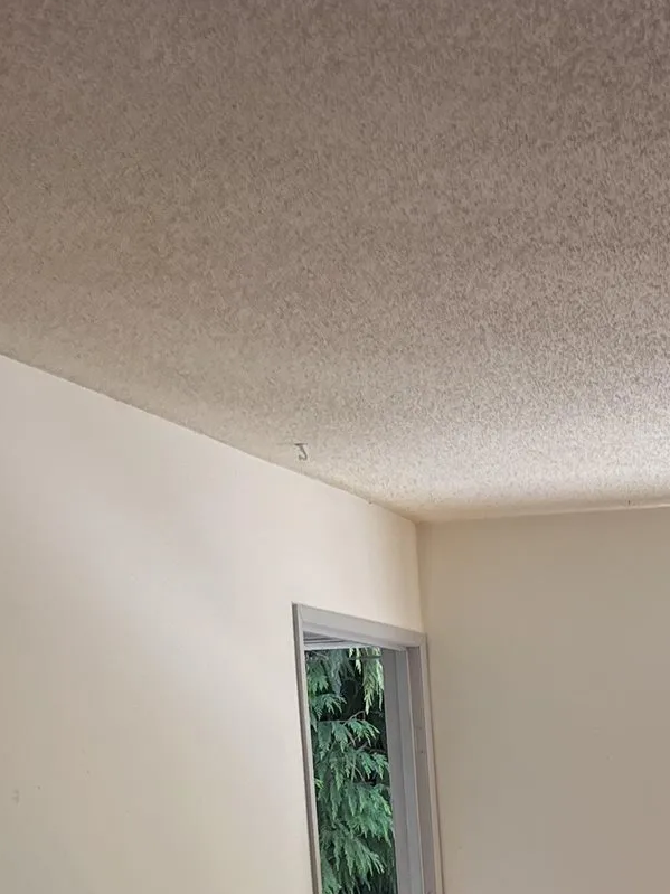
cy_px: 1102
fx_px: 1936
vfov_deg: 23.5
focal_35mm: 75
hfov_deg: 18.8
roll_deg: +2.7
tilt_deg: -9.8
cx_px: 751
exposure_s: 1/121
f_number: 1.6
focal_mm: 5.1
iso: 64
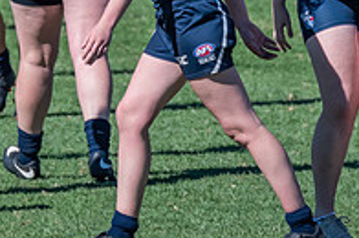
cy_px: -30
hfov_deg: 0.8
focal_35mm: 2670
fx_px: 26582
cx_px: 90
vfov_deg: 0.5
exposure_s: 1/1600
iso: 800
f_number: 10
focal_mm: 600
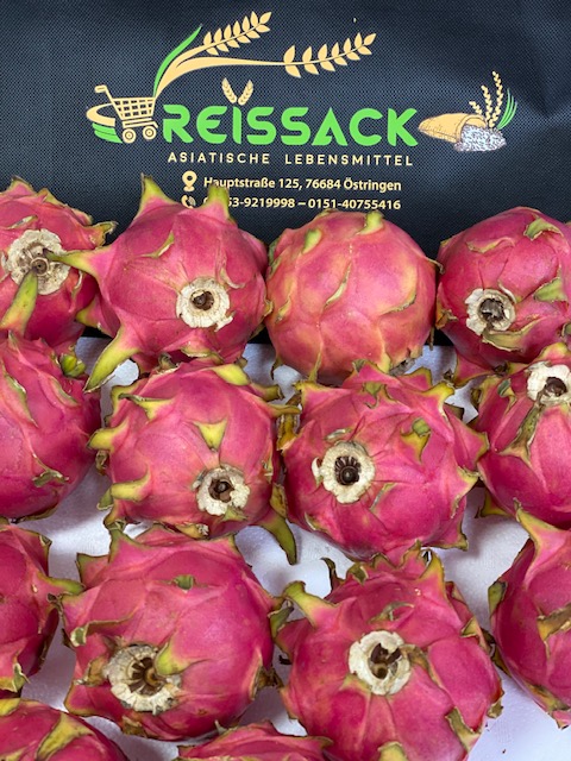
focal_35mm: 52
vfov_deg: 36.8
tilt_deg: -59.7
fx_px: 1144
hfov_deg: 28.0
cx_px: 286
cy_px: 380
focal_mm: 6
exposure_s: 1/33
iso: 125
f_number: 2
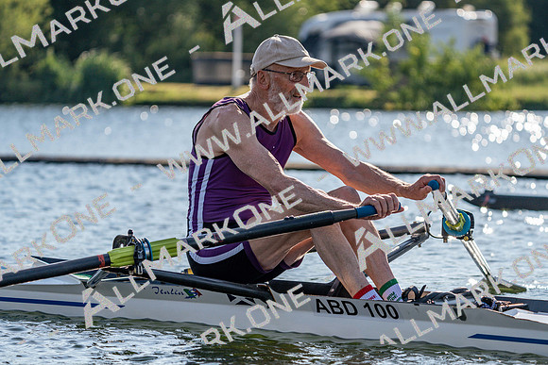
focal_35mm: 200
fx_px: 3045
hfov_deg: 10.3
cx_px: 274
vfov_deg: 6.9
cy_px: 182
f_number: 5.6
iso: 200
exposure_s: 1/1600
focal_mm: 200
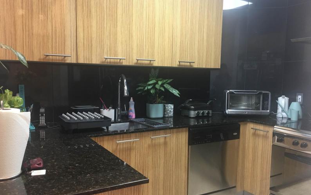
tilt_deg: -3.7
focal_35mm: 31
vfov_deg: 40.6
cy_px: 105
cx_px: 156
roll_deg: -1.4
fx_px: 263
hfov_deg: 61.2
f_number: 2.2
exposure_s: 1/15
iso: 50
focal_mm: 4.15
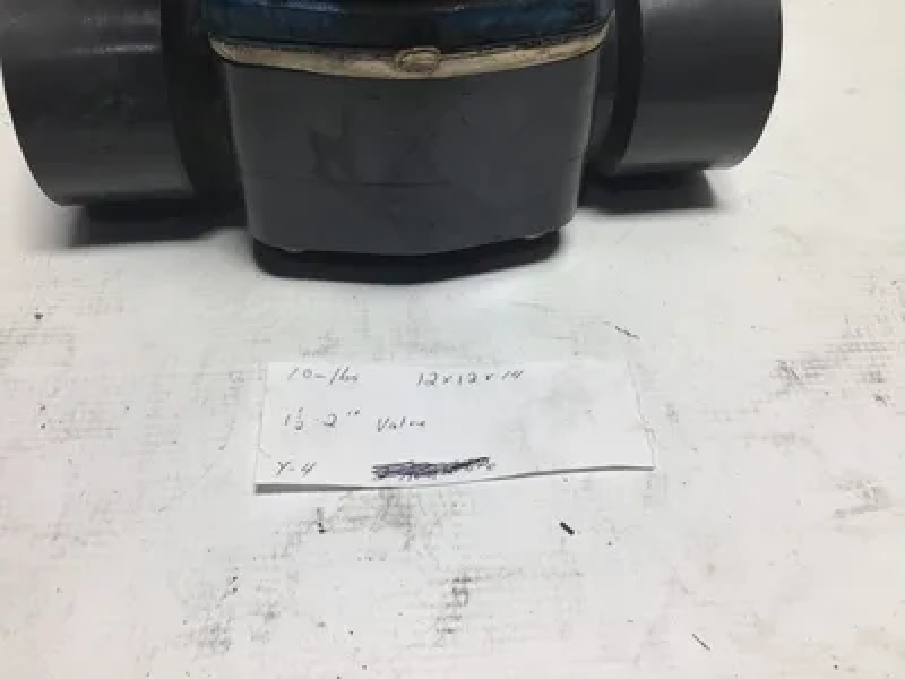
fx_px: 810
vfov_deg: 45.4
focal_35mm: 31
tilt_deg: -48.2
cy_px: 340
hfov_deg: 58.4
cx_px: 452
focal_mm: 3.3
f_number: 2.4
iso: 25
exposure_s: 1/128
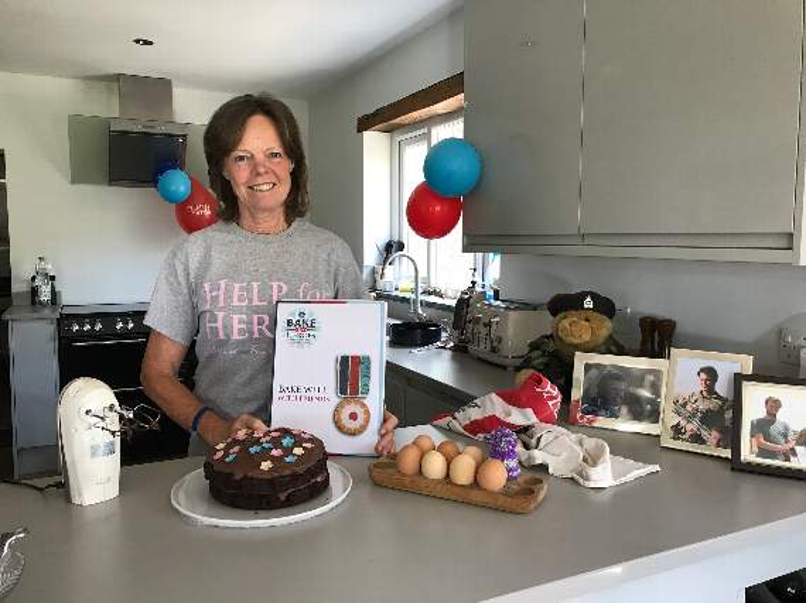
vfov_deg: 49.7
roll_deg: -1.0
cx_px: 403
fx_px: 652
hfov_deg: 63.5
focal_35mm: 28
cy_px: 302
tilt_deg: -4.9
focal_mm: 3.99
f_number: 1.8
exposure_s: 1/33
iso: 32
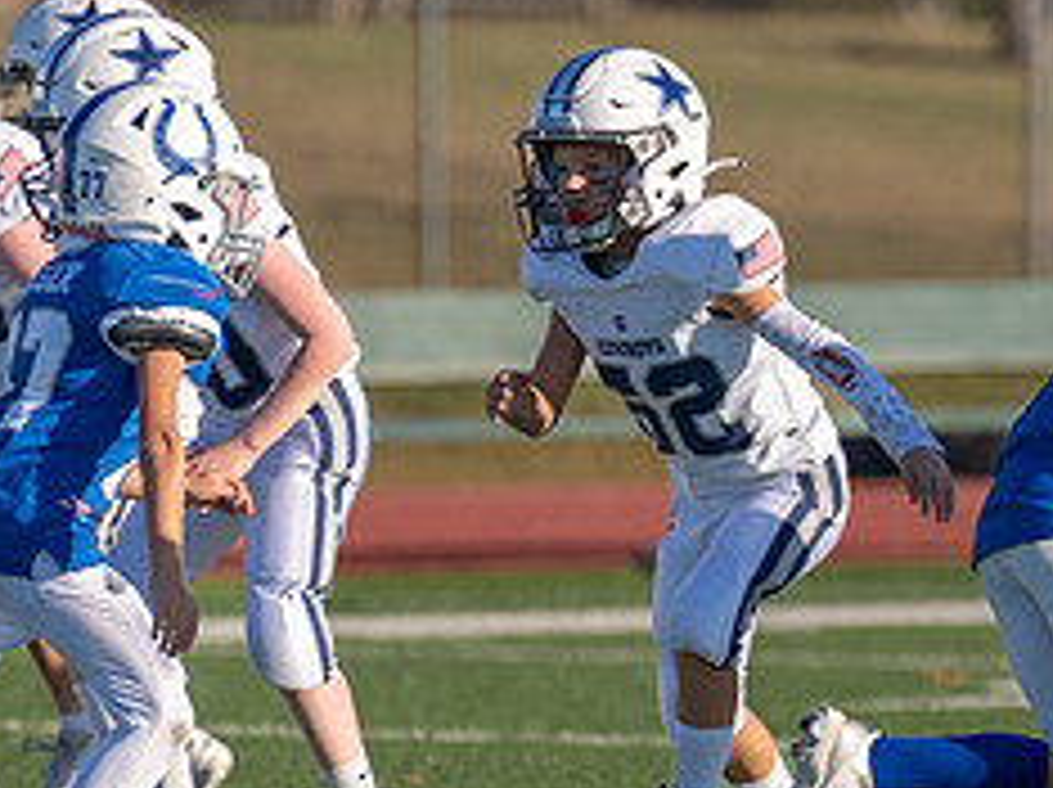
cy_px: 387
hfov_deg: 2.4
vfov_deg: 1.8
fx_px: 24888
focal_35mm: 819
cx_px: 773
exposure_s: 1/2500
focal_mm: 280
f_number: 4
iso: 200
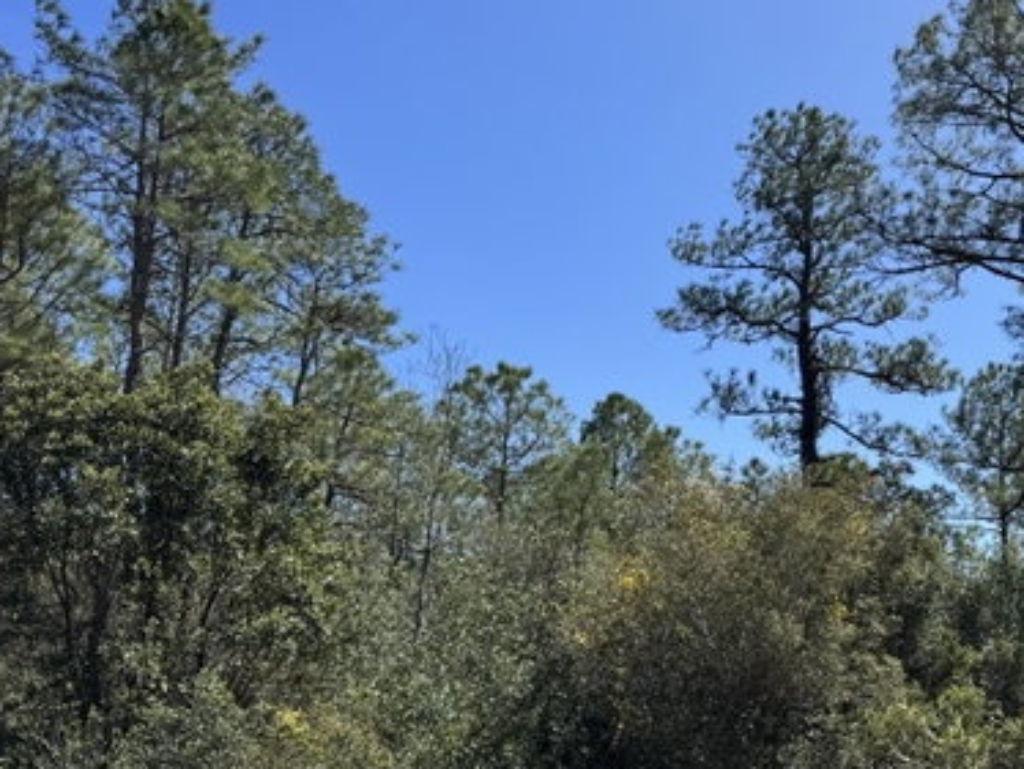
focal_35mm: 41
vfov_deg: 35.2
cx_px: 752
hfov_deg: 44.4
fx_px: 1214
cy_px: 416
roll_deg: +0.6
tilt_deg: +12.7
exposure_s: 1/3802
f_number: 1.78
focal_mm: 6.76
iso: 80
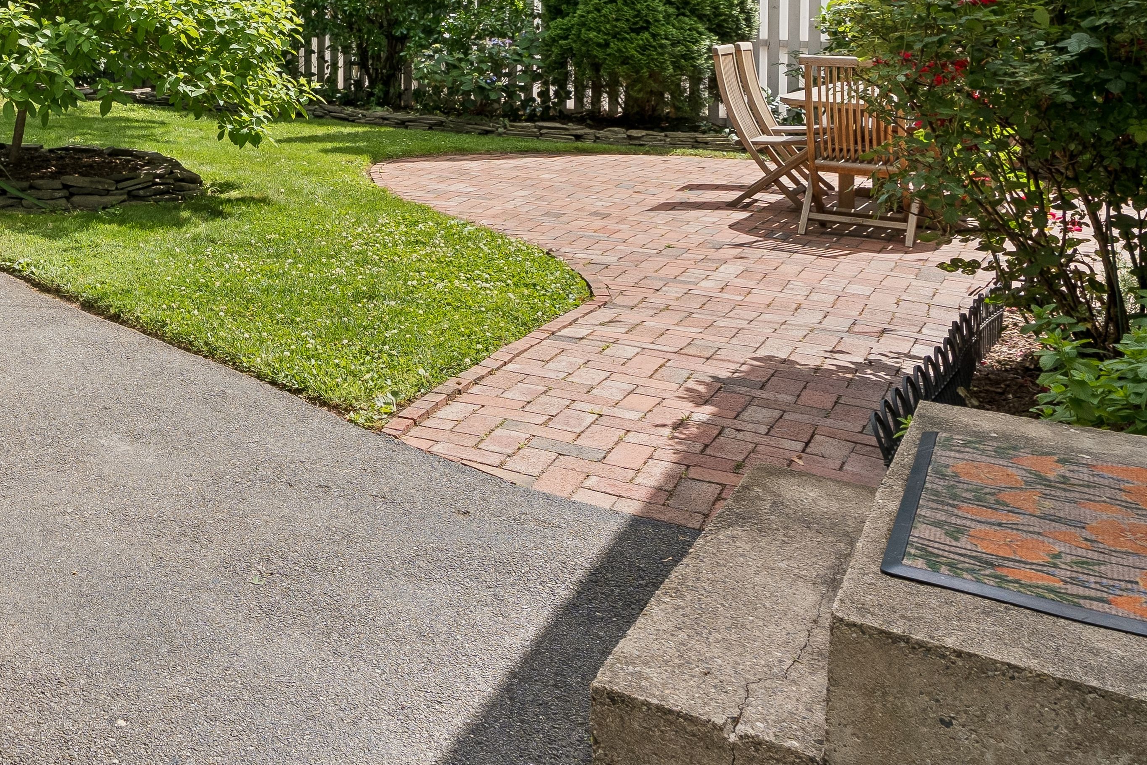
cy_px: 22
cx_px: -87
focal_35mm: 41
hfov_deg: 39.6
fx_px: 1306
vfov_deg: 30.6
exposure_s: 1/200
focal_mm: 16
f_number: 7.1
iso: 125
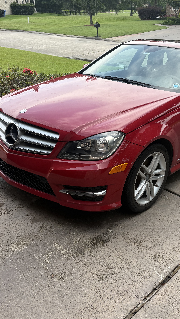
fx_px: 288
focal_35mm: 34
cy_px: 143
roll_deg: -0.9
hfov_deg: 34.2
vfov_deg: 57.9
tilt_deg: -25.1
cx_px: 127
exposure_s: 1/716
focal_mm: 5.96
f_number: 1.6
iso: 50
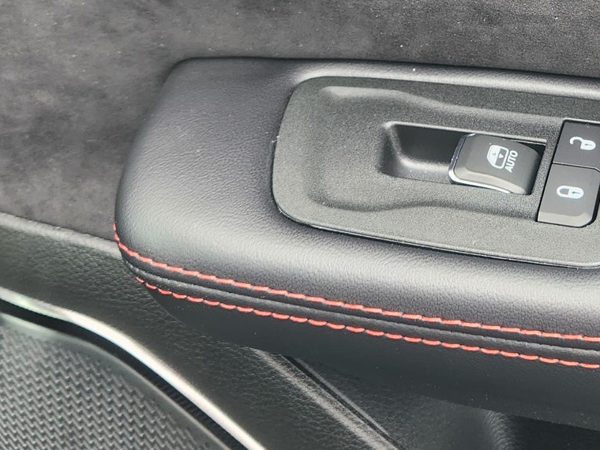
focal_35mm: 62
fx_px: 1075
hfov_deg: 30.3
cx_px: 491
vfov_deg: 22.5
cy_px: -28
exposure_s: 1/180
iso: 125
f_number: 1.8
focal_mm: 5.4
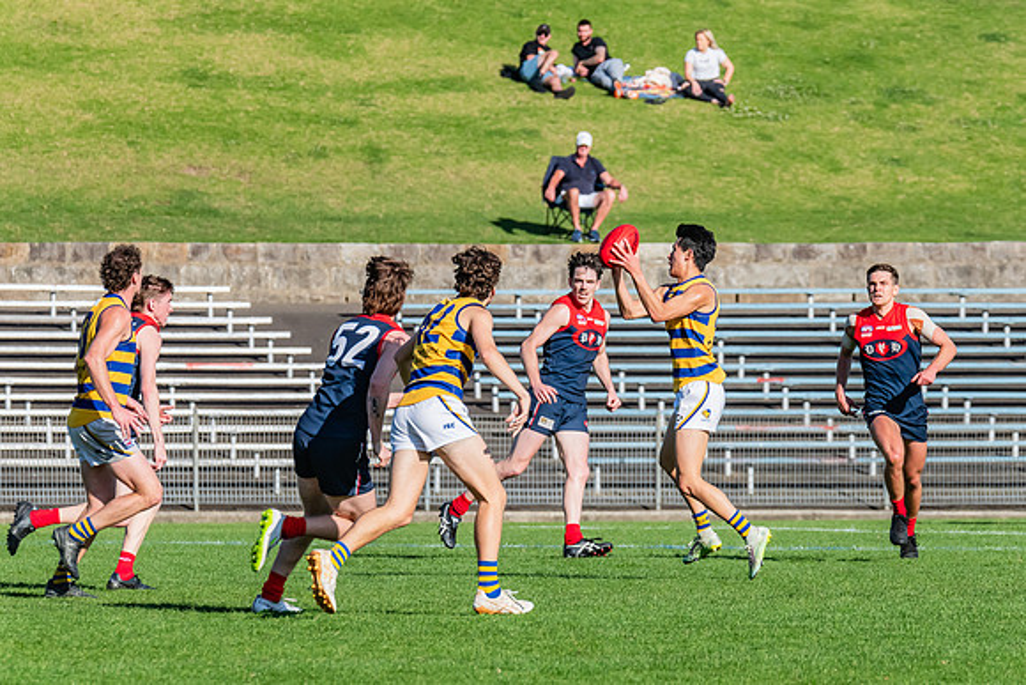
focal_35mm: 447
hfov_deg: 4.6
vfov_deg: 3.1
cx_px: 654
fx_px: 12752
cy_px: 305
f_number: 10
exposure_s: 1/1600
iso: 800
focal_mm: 330
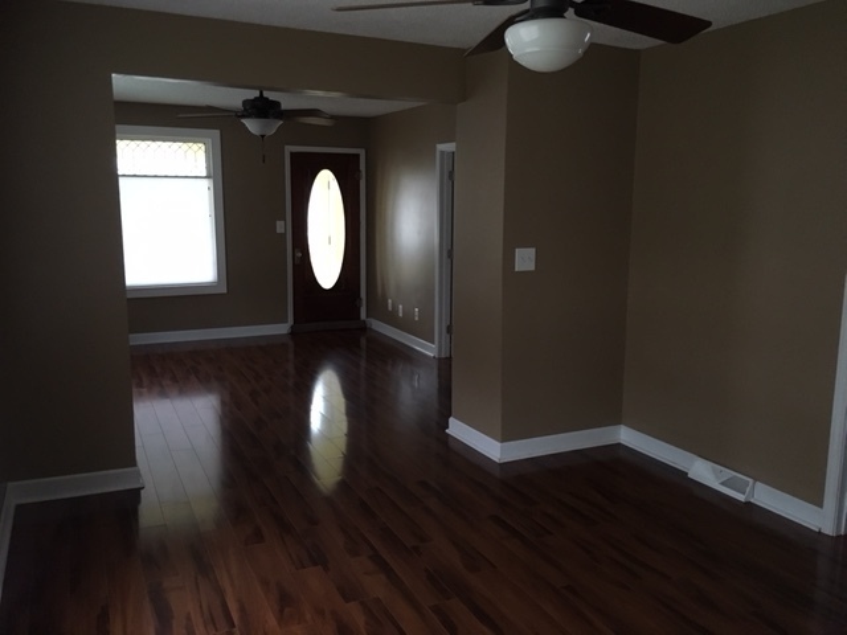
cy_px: 318
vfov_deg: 48.2
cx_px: 424
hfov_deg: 61.7
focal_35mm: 29
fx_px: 710
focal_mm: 4.15
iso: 250
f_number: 2.2
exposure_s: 1/15
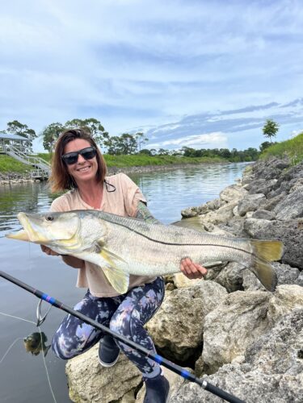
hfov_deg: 53.1
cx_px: 152
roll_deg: +3.1
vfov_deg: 67.3
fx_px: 303
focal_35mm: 26
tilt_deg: -5.8
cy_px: 202
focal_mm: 5.1
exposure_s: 1/3135
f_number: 1.6
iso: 50
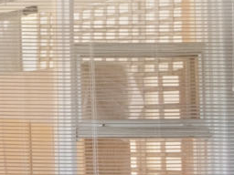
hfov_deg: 9.3
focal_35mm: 105
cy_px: 112
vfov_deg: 14.1
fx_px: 710
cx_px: -611
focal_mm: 7
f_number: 8
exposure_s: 1/8
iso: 400
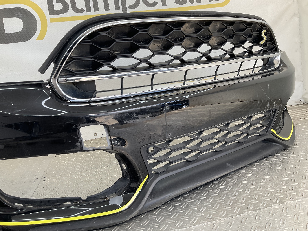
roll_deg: +5.4
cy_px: 116
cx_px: 154
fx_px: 258
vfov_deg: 48.2
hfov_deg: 61.7
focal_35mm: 29
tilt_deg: -11.7
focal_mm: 3
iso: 20
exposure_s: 1/100
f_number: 1.8
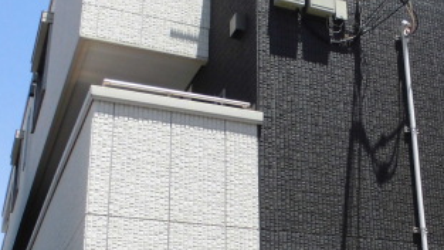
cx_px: 331
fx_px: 683
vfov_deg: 20.6
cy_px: 185
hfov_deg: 35.3
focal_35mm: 58
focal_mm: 4.6
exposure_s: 1/400
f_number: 3.5
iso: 100
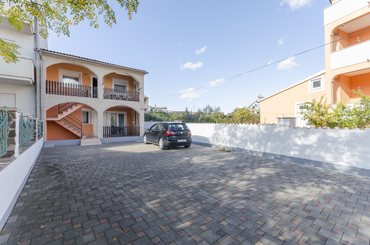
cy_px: 122
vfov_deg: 77.1
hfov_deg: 100.5
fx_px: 154
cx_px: 185
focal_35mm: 15
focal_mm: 10
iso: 100
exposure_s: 1/100
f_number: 8
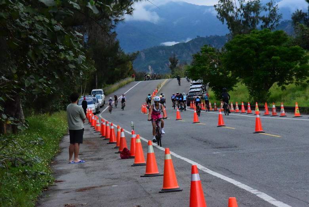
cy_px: 104
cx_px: 154
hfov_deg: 14.1
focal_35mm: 145
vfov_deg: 9.5
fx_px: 1245
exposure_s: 1/4000
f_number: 14
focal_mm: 145
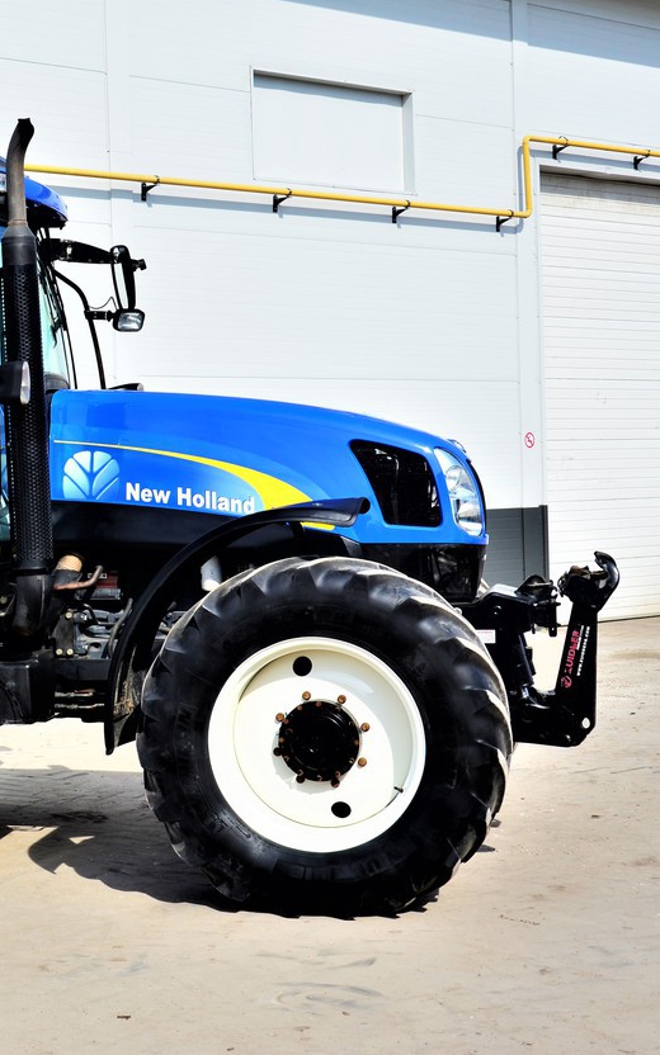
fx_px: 1756
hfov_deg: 20.4
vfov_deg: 33.5
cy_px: 530
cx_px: -52
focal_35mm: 61
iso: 125
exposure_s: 1/640
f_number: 6.3
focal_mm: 26
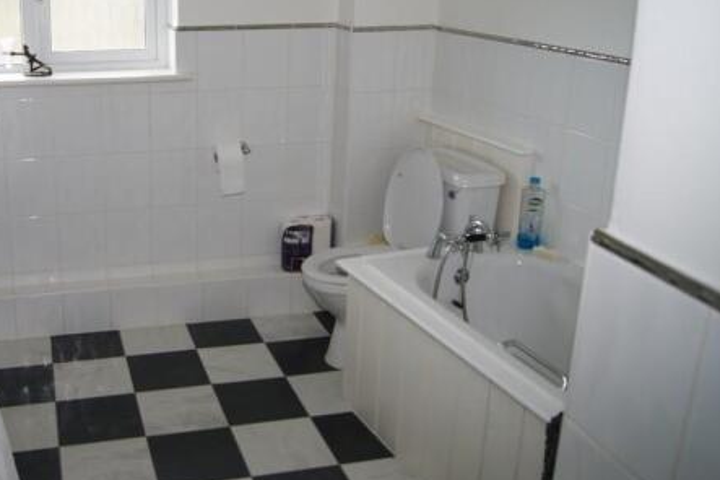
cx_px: 211
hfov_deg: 47.3
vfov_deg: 33.1
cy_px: 167
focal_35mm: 40
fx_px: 800
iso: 100
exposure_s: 1/20
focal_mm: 18
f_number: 3.5
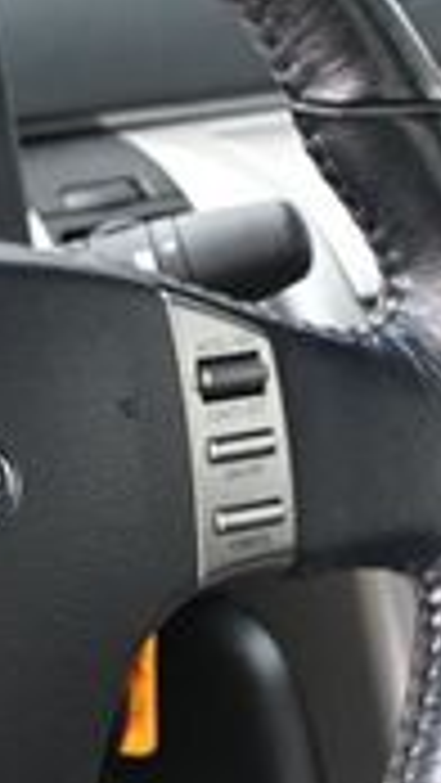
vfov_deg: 12.8
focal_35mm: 168
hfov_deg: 7.1
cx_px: -198
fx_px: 3488
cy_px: 518
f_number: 4.8
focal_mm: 29
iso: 900
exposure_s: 1/125
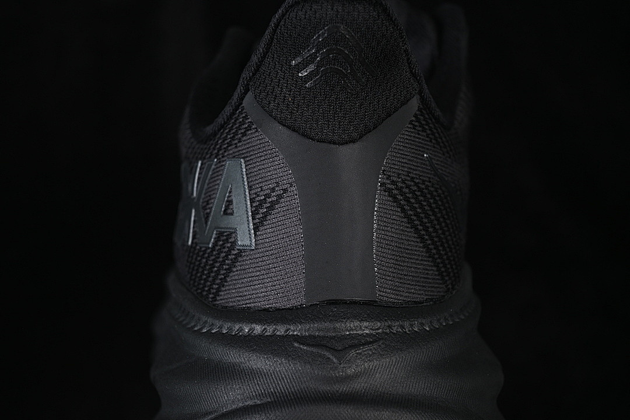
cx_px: 315
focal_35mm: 75
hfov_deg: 27.0
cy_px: 210
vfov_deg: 18.2
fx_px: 1312
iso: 160
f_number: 6.3
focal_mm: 50
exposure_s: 1/50
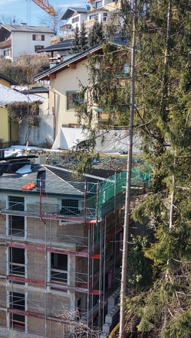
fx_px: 522
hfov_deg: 20.5
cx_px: 31
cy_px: 216
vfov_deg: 35.8
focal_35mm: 58
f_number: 1.8
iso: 100
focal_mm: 8.67
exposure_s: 1/1000
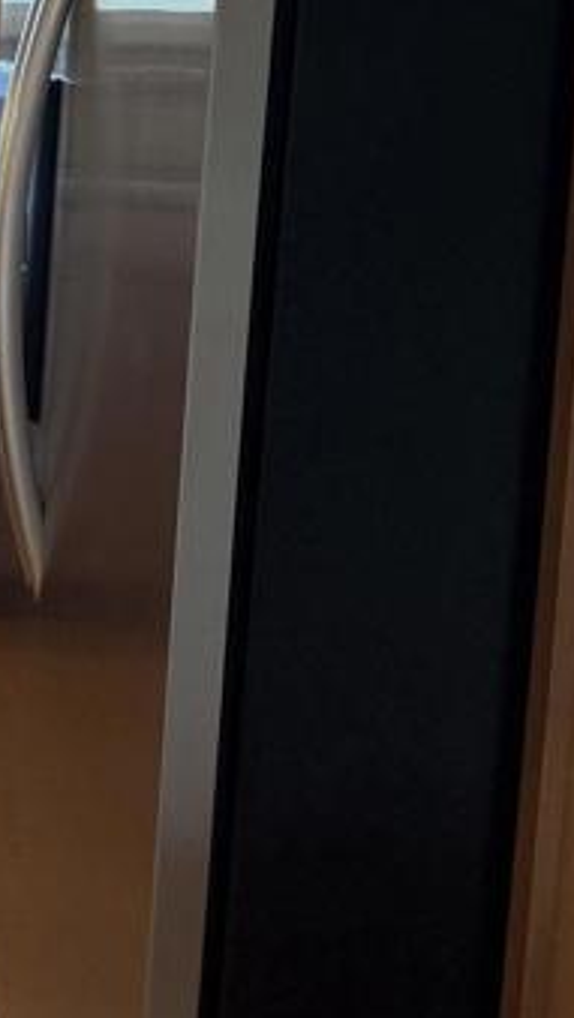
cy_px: 213
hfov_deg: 13.4
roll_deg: -0.7
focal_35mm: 79
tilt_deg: -7.3
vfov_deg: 26.4
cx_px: -520
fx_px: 2135
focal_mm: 6.76
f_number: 1.78
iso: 250
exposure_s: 1/120
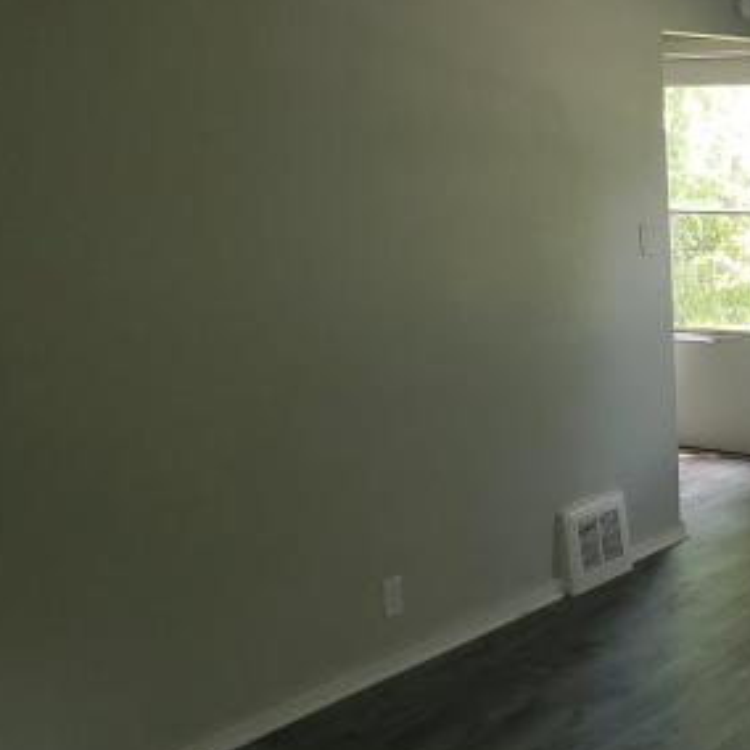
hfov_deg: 29.2
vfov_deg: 31.6
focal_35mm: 54
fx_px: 1324
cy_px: 306
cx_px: 778
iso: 100
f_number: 2.4
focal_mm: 4.3
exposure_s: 1/30
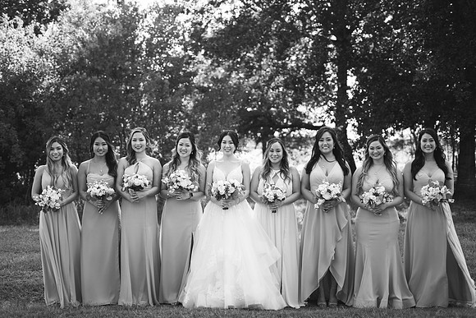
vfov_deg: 27.0
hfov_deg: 39.6
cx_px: 238
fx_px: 661
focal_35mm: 50
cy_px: 159
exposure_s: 1/2000
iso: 250
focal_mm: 50
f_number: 1.8
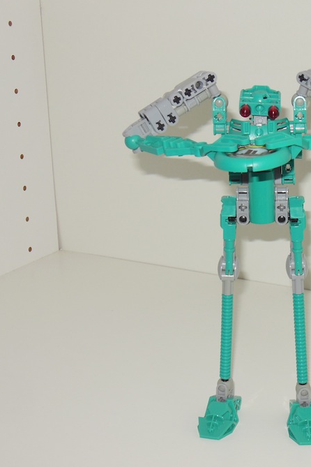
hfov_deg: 19.2
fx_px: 907
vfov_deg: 28.8
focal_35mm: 70
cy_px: 233
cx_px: 263
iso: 125
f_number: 4
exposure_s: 1/60
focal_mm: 8.9
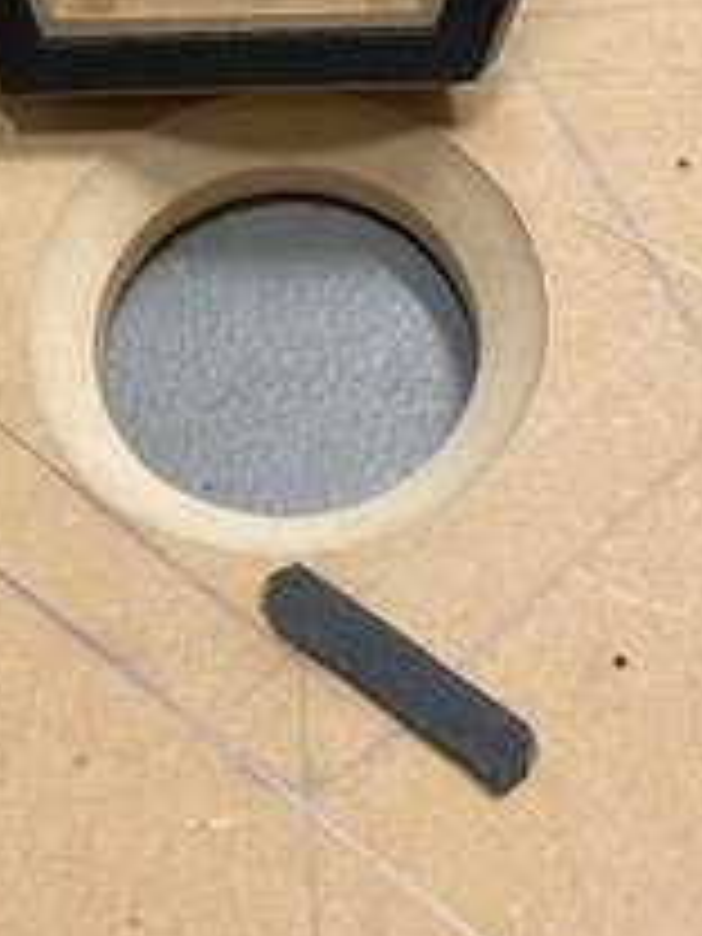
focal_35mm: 50
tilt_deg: -49.5
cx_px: 243
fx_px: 1352
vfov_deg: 35.5
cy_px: 58
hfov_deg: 28.9
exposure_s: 1/50
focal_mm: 4.25
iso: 320
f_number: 1.8
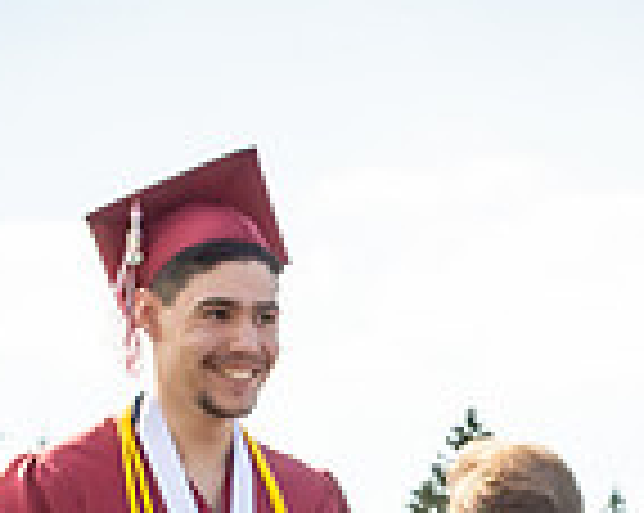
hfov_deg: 12.0
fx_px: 3045
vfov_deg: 9.2
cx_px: 552
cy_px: 927
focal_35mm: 160
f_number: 7.1
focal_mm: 24
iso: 200
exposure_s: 1/800
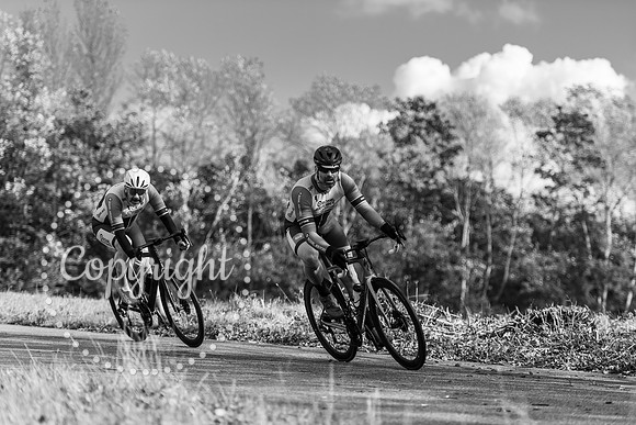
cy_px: 212
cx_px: 318
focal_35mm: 102
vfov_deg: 13.4
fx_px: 1802
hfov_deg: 20.0
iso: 160
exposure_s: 1/2500
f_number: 2.8
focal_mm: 102
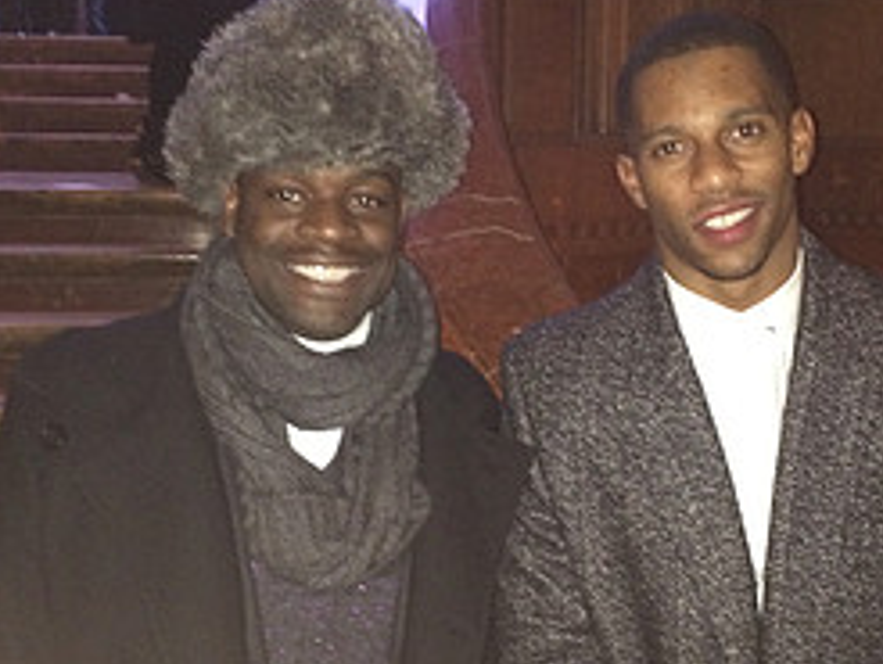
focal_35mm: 53
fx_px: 1353
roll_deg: +0.1
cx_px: 459
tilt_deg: -9.0
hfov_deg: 36.1
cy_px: 327
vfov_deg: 27.6
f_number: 2.2
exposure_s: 1/16
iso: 400
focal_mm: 4.15
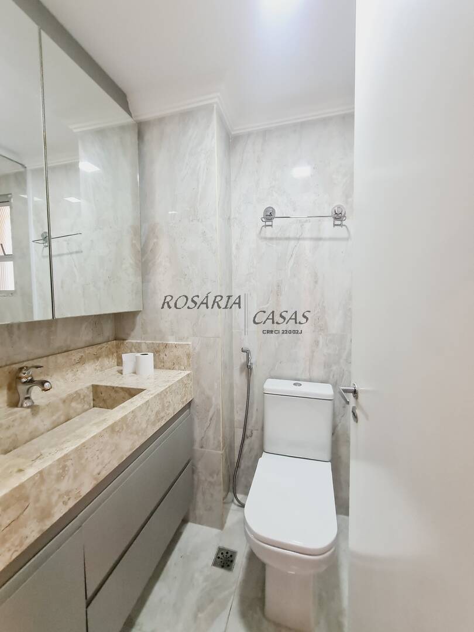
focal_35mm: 13
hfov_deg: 89.9
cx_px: 237
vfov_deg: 106.2
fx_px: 237
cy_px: 316
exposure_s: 1/60
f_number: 2.2
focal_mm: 2.2
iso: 400
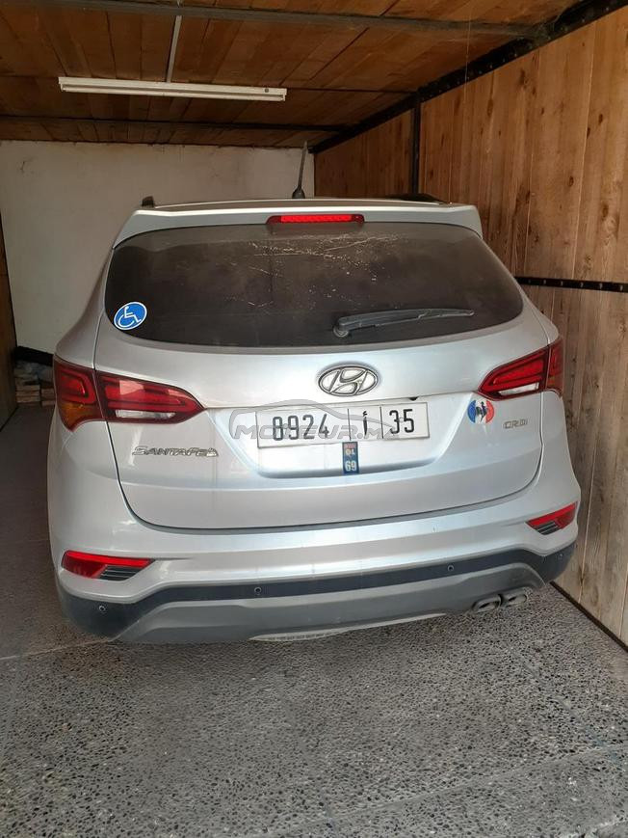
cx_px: 314
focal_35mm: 27
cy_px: 419
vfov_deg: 65.3
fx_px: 653
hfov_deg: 51.4
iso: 80
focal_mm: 3.6
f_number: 1.9
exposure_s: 1/100
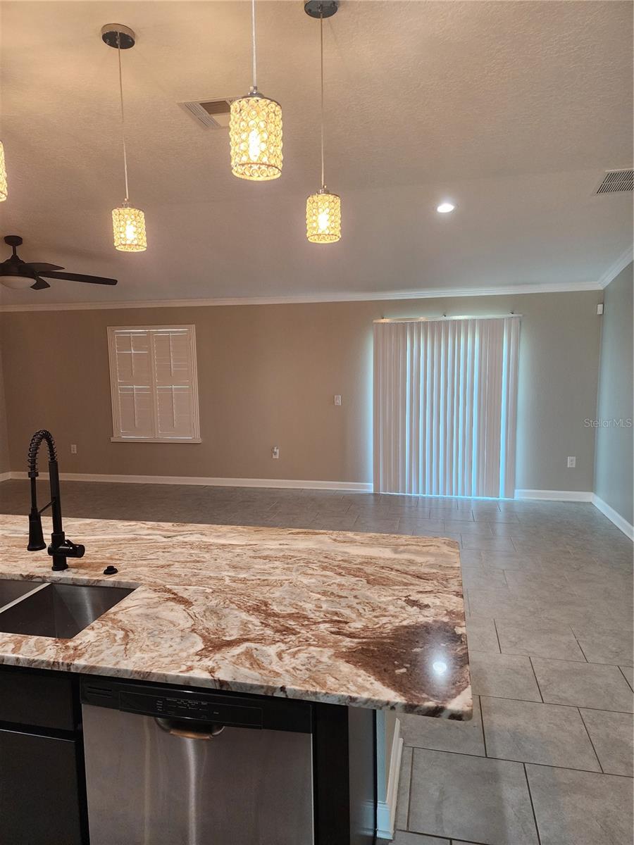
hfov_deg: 58.9
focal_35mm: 23
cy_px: 422
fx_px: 562
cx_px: 317
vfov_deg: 73.9
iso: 250
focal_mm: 6.4
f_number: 1.8
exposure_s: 1/120
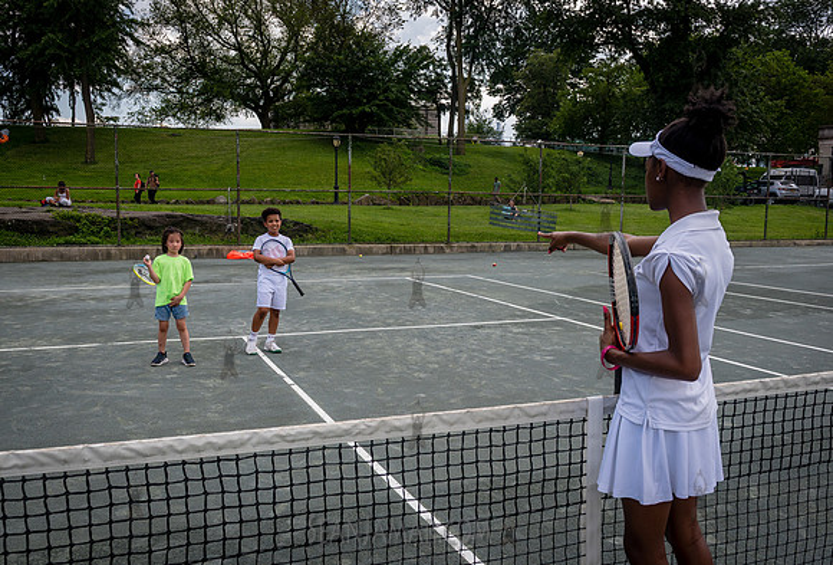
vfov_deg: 40.9
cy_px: 282
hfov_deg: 57.6
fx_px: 756
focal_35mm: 33
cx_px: 380
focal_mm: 29
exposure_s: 1/640
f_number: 6.3
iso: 250
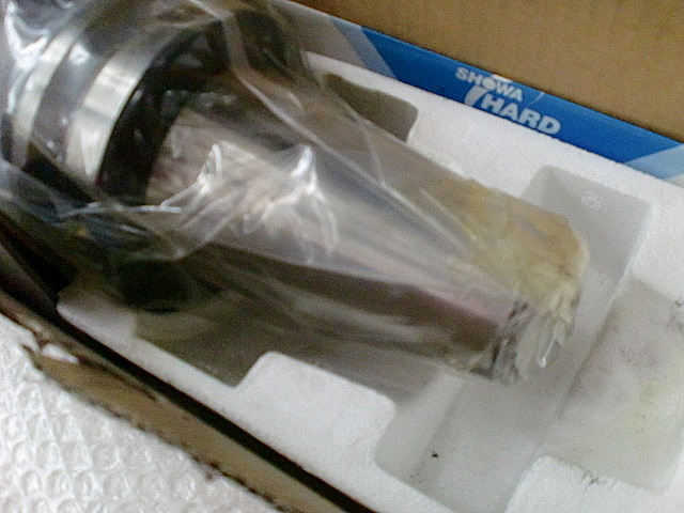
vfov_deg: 40.7
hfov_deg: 52.6
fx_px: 692
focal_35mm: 35
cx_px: 342
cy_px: 256
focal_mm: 6.3
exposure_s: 1/60
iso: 800
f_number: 3.1
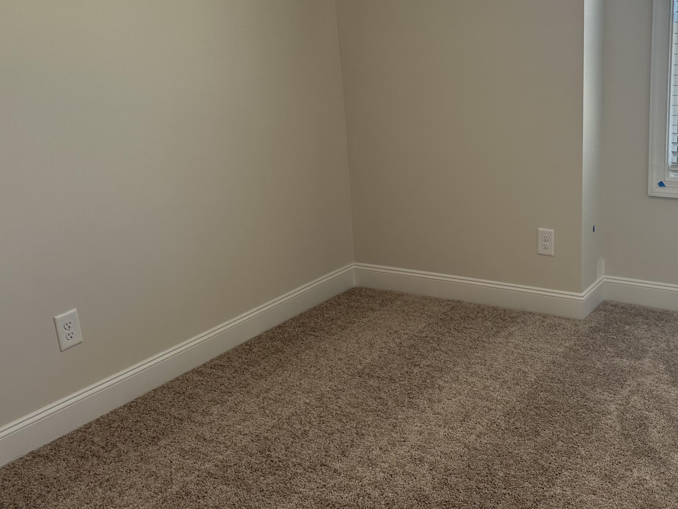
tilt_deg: -13.5
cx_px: 527
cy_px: 202
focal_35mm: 39
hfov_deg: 45.8
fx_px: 764
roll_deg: +0.9
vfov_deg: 36.7
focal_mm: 6.86
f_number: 1.78
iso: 80
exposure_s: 1/217
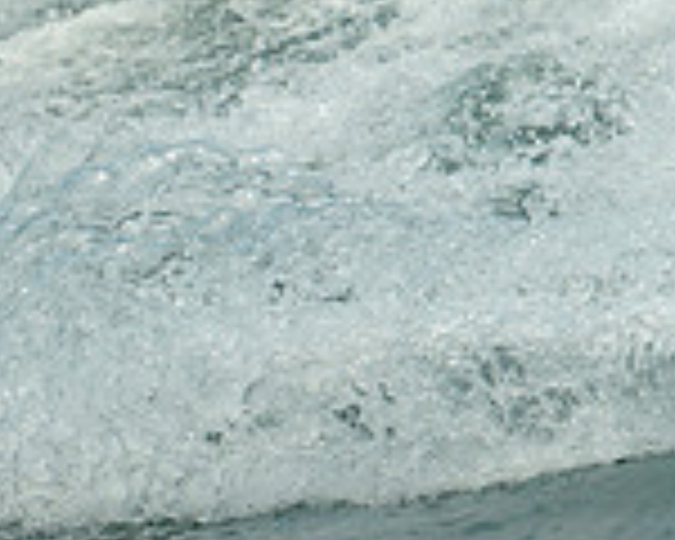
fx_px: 28927
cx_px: 1112
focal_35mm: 1448
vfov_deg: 1.1
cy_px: -209
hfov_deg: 1.3
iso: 160
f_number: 2.8
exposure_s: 1/1250
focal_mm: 400
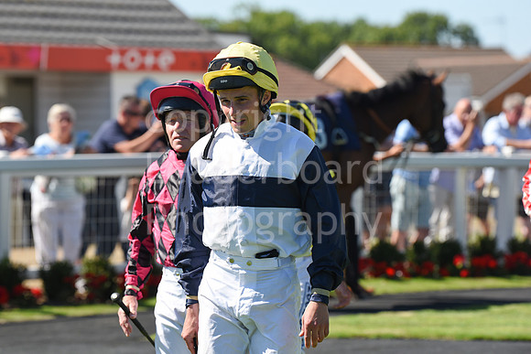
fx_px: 2951
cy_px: 177
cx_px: 266
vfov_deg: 6.9
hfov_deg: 10.3
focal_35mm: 200
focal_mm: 200
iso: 400
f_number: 5.6
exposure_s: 1/1600
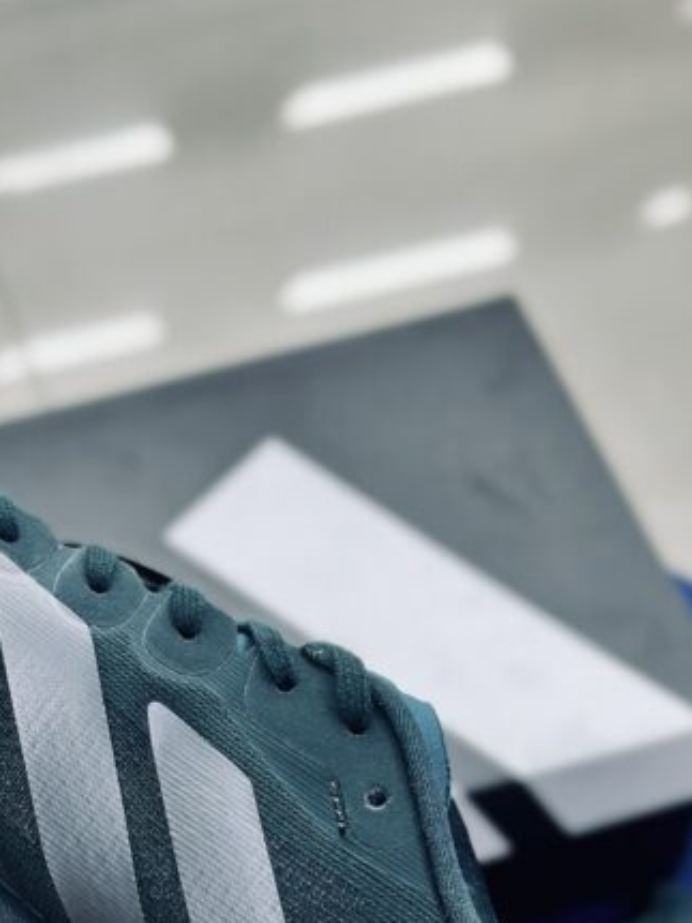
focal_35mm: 104
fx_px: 2773
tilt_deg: -57.7
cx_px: 129
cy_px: 922
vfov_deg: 18.4
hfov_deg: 14.1
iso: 100
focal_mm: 6.86
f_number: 1.78
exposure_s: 1/100
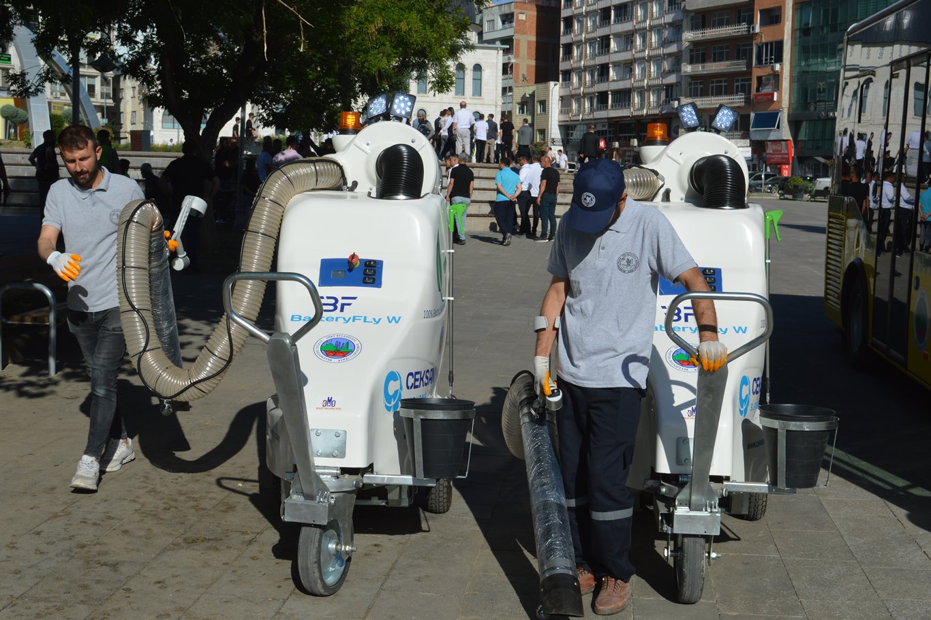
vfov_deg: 28.1
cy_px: 310
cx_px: 466
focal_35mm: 48
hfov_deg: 41.1
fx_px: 1241
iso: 100
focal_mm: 32
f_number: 10
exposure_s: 1/400
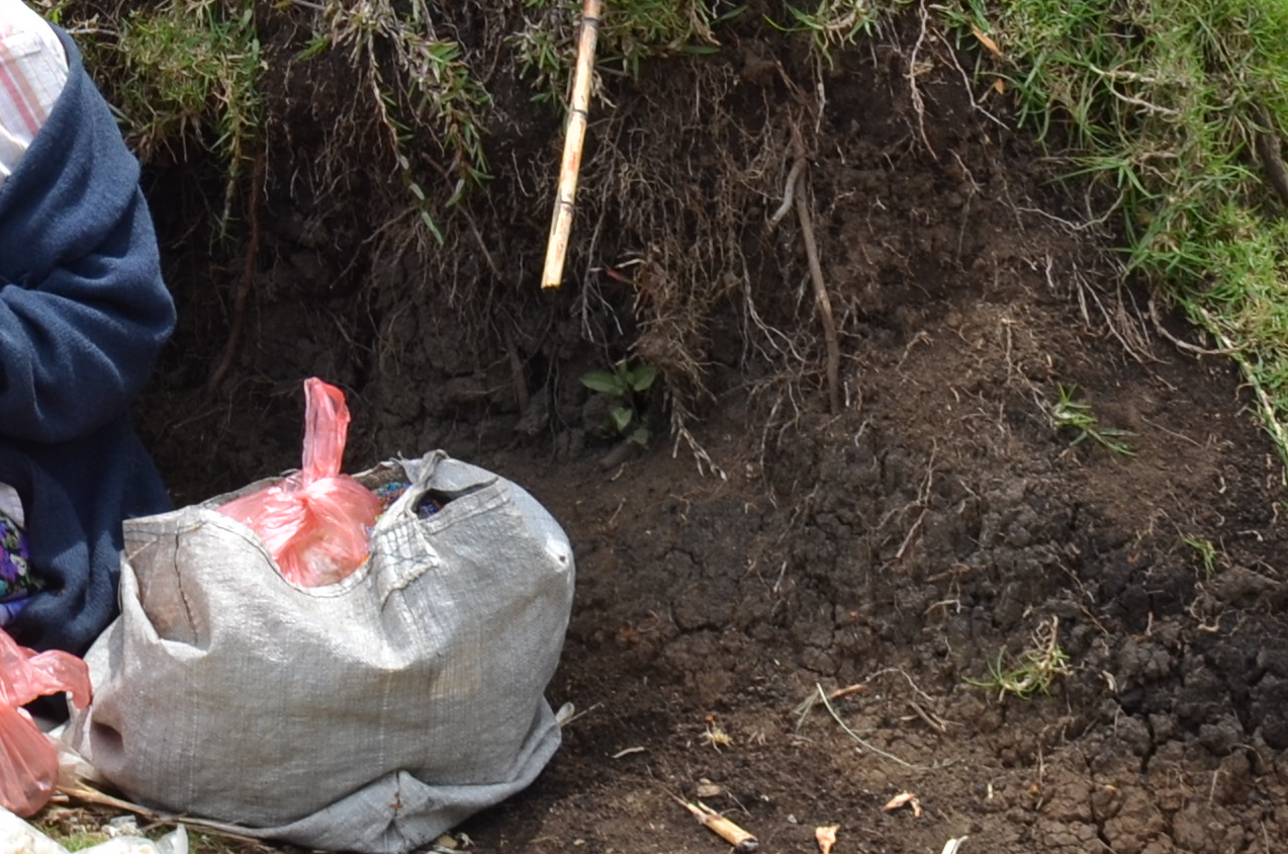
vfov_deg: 10.9
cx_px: 30
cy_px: -718
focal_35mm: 116
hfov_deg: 17.3
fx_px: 4142
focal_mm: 20
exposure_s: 1/250
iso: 140
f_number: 8
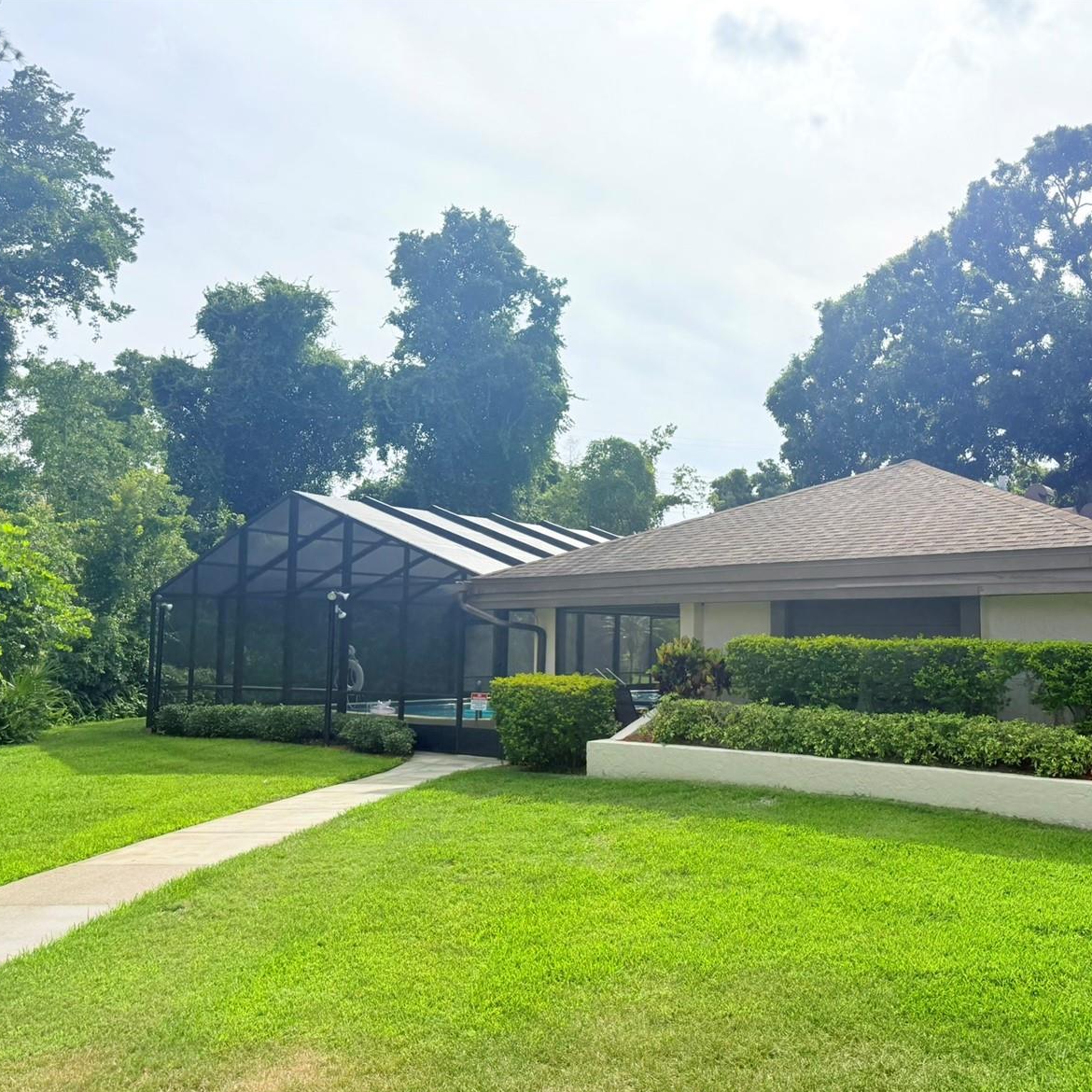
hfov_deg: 54.4
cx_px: 735
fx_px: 1035
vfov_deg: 55.6
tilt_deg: +5.4
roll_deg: -0.7
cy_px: 556
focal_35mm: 29
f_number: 1.78
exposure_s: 1/7353
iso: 100
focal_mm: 6.76
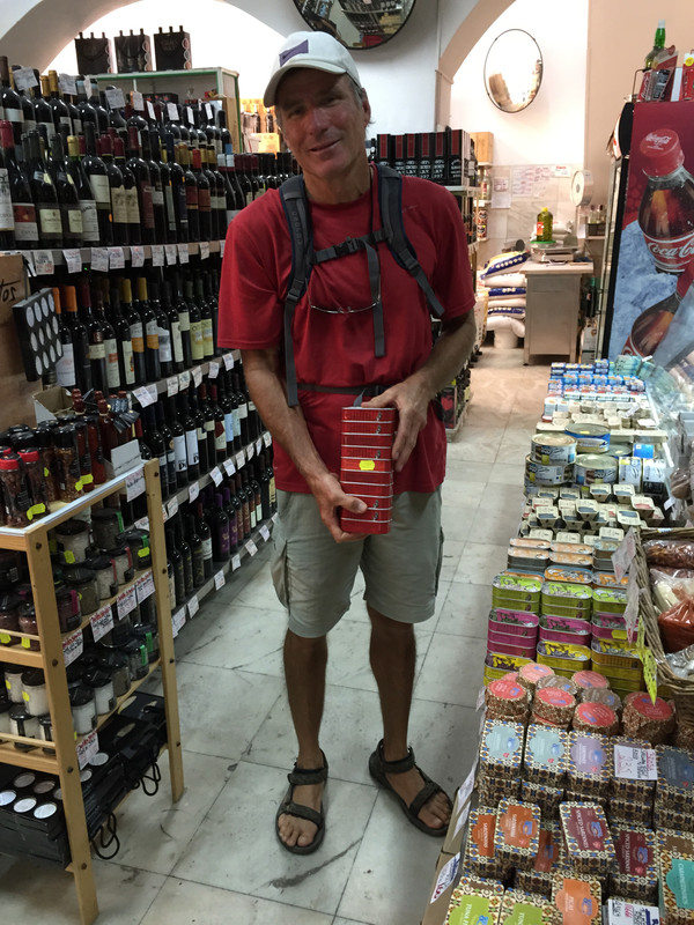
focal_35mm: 29
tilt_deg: -17.0
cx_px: 347
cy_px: 462
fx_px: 775
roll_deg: +2.2
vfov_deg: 61.7
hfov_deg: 48.2
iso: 160
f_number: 2.2
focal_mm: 4.15
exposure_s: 1/33
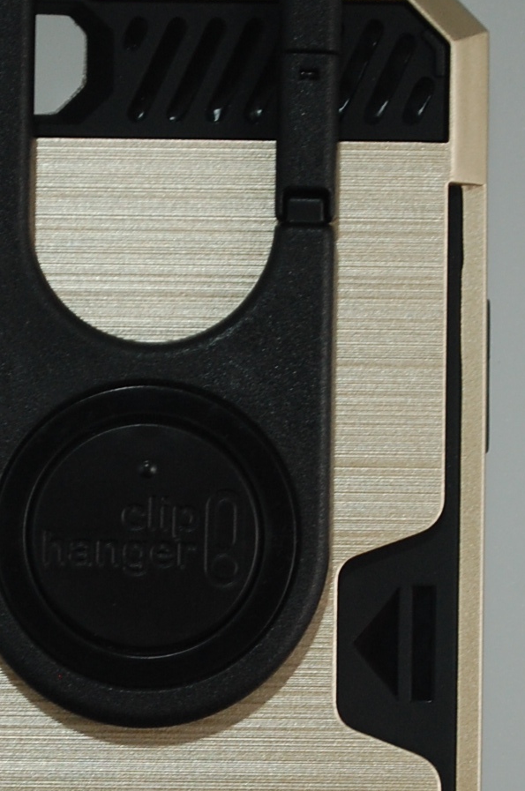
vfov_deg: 11.4
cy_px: 561
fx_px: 3973
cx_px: 180
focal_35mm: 181
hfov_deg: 7.6
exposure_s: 1/50
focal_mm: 48
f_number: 5.6
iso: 400
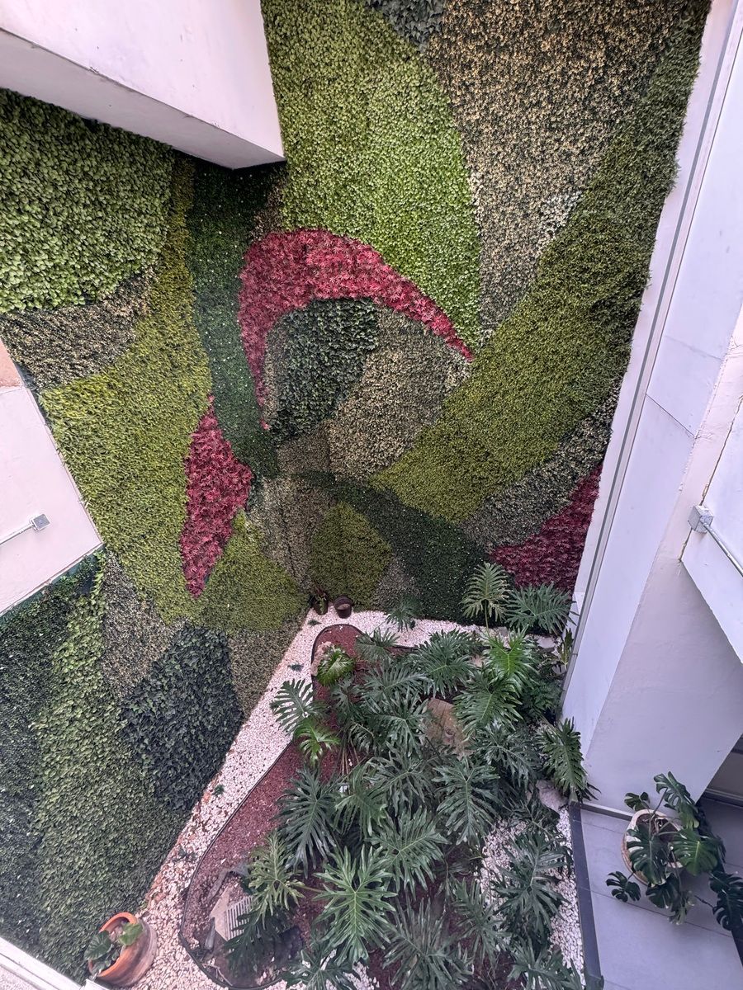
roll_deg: +4.4
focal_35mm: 14
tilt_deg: -28.1
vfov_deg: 102.1
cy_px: 495
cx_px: 372
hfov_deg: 85.7
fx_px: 401
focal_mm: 2.22
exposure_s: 1/99
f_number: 2.2
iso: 250
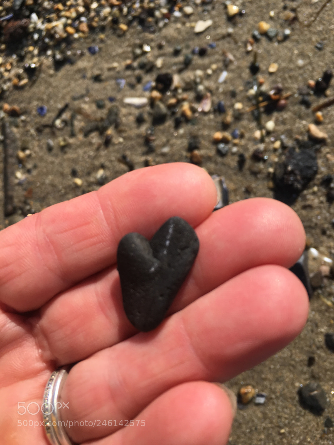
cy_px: 222
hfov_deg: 48.2
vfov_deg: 61.7
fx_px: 373
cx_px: 167
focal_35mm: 29
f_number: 2.2
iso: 25
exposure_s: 1/1672
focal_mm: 4.15
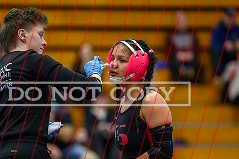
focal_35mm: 300
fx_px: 1992
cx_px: 116
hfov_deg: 6.9
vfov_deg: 4.6
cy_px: 92
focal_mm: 200
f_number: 2.8
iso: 10000
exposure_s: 1/500
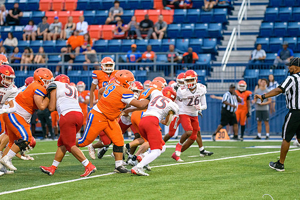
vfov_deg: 6.6
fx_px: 1733
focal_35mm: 208
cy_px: 118
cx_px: 147
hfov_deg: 9.9
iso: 1800
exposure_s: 1/2000
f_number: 2.8
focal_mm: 170
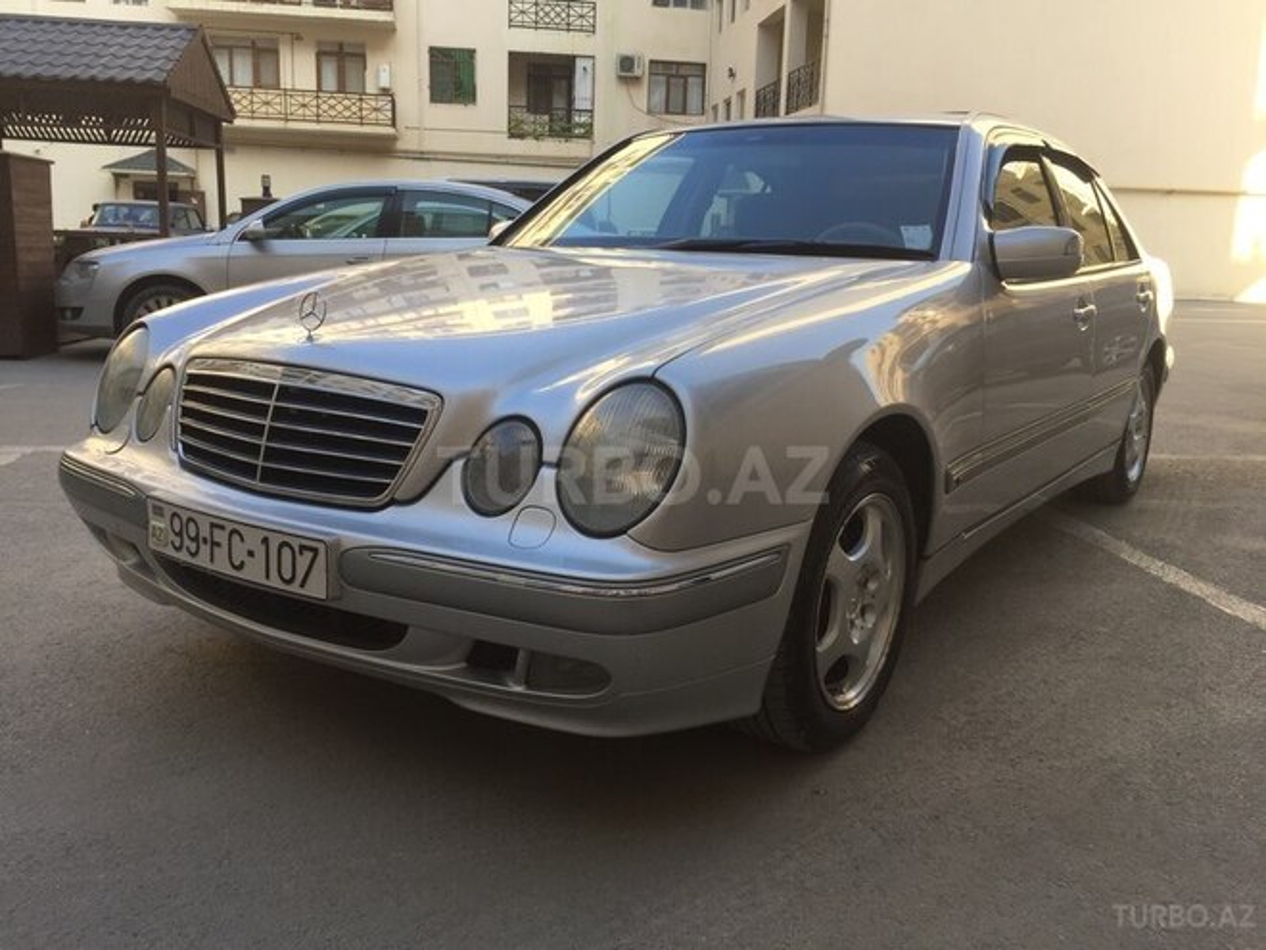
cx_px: 633
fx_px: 1061
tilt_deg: -12.8
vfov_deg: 48.2
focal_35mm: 29
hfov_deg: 61.7
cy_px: 475
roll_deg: -1.7
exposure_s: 1/327
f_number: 2.2
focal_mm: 4.15
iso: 32
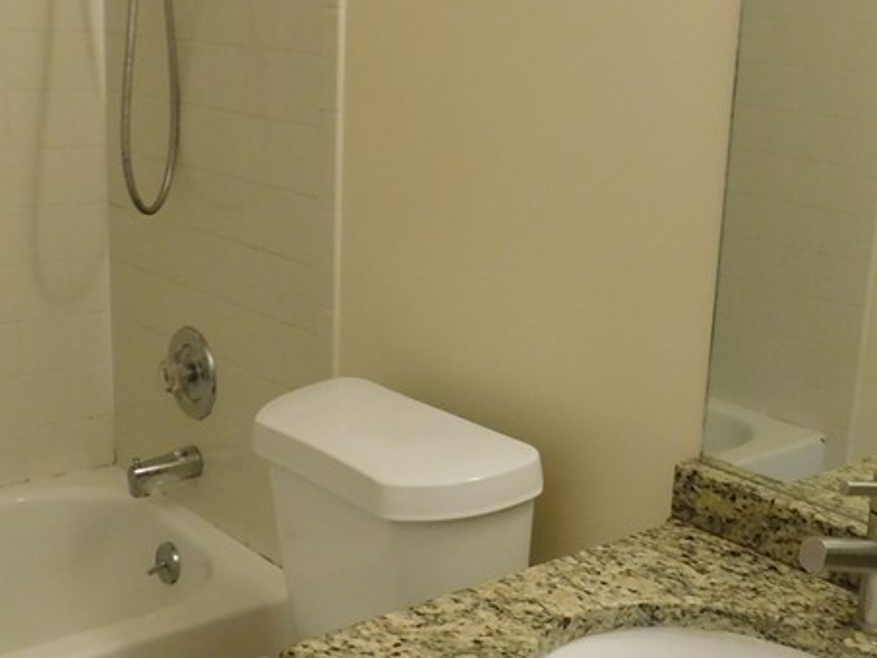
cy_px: 366
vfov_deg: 28.0
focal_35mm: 52
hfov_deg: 36.4
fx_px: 1318
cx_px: 592
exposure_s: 1/30
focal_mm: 4
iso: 280
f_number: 3
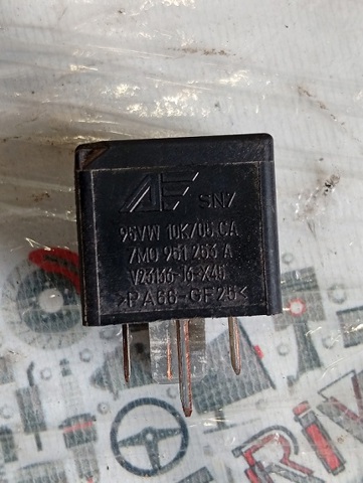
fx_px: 726
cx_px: 182
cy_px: 242
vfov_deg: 36.8
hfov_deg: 28.1
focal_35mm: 52
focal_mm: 3.96
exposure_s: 1/50
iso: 110
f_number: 1.8
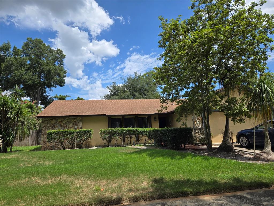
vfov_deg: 58.9
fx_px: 182
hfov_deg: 73.9
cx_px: 137
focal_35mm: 23
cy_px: 103
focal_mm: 5.4
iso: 25
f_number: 1.8
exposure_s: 1/1751
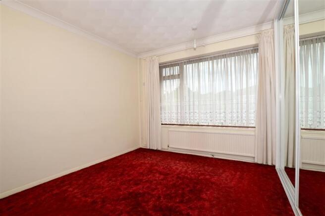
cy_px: 108
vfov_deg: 77.3
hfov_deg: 100.4
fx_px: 135
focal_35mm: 15
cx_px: 162
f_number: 11
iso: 200
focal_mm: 10
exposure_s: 1/200
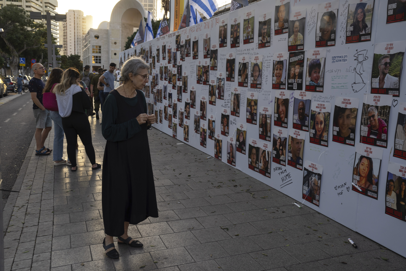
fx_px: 395
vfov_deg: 37.8
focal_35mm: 35
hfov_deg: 54.4
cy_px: 136
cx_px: 203
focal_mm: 35
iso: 200
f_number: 6.3
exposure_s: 1/250
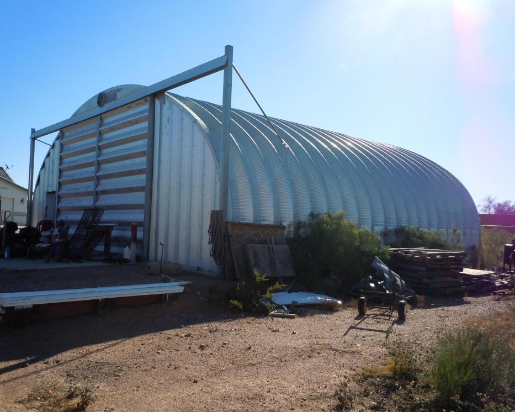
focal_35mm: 30
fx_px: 457
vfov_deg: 48.5
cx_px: 238
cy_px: 201
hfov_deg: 58.7
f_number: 3.7
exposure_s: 1/1000
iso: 100
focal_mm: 5
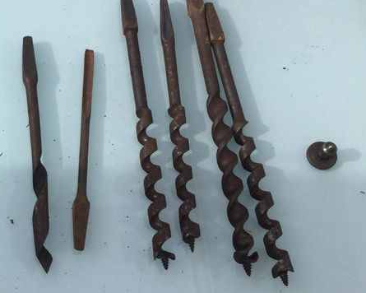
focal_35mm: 68
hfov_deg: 25.9
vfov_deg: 22.5
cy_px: 149
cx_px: -30
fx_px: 737
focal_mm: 3.3
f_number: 2.4
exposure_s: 1/1217
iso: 25
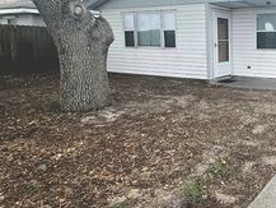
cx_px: 277
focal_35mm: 30
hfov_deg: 48.9
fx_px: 239
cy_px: 75
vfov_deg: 46.3
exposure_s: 1/1000
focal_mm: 2.2
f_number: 1.9
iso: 20
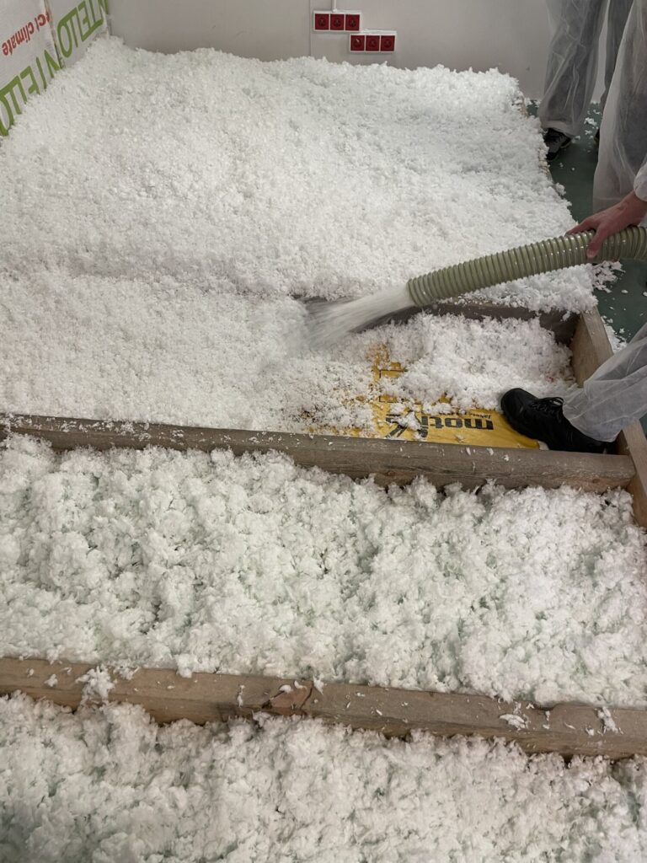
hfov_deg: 53.1
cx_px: 324
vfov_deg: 67.3
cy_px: 432
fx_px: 648
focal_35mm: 26
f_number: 1.6
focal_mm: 4.2
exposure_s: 1/50
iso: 64
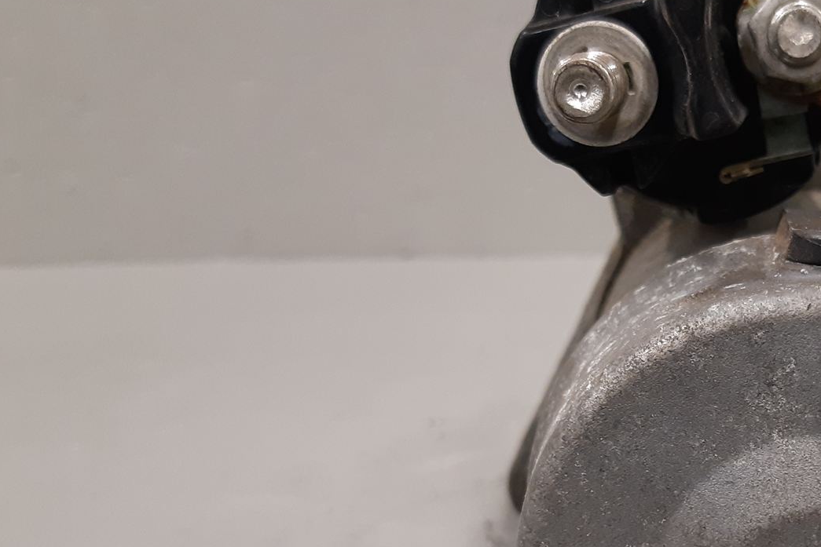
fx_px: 1209
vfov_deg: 25.3
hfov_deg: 35.6
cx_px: 713
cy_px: 403
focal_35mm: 53
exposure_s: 1/50
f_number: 1.7
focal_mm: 3.93
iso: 160
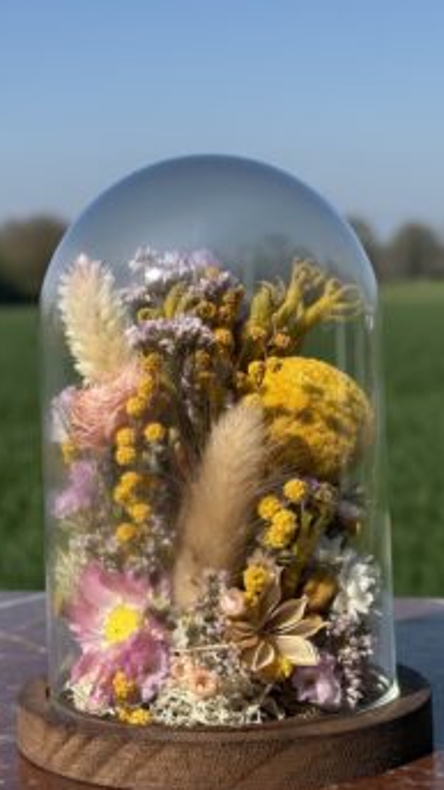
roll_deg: +1.5
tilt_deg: -4.8
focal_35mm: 66
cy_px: 389
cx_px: 186
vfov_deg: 31.9
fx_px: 1381
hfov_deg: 18.3
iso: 50
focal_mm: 5.96
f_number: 1.6
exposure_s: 1/4630
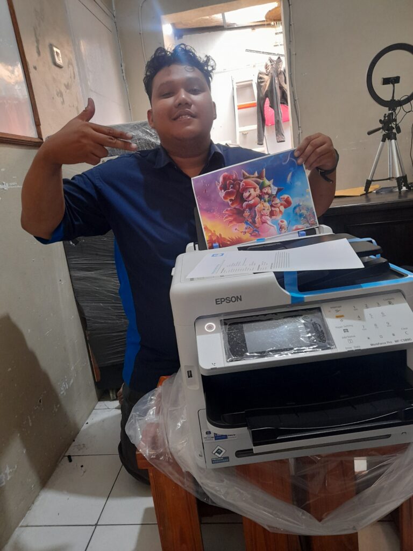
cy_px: 276
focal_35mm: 25
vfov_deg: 69.4
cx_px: 206
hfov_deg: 54.9
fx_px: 398
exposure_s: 1/33
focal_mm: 4.6
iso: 400
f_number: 2
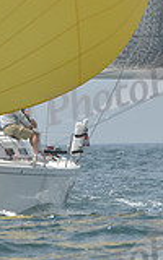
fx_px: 8124
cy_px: 191
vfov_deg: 1.8
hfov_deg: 1.1
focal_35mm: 1143
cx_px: -37
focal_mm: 310
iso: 280
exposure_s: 1/800
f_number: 9
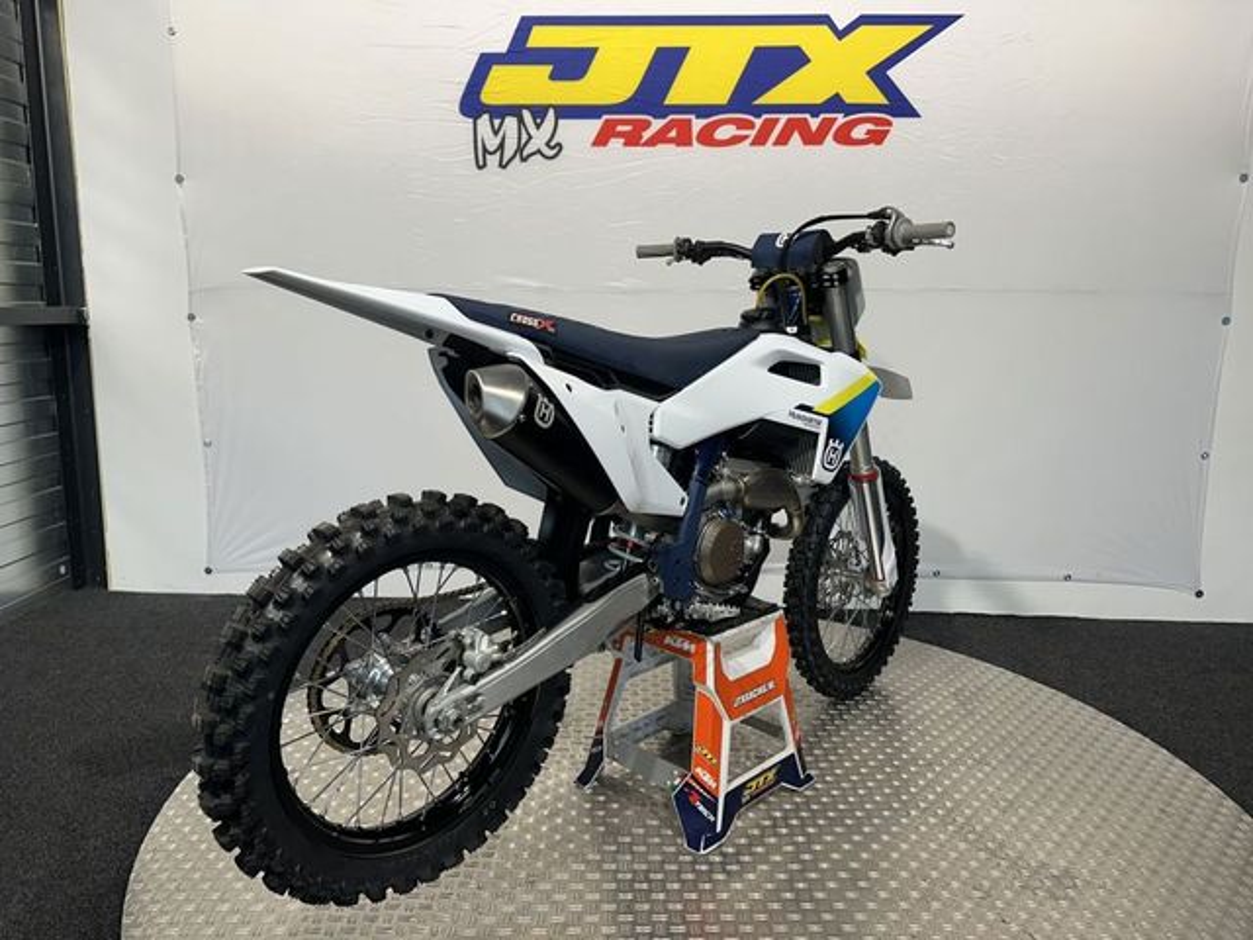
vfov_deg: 56.8
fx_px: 869
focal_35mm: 24
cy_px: 470
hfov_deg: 71.6
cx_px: 626
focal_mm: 6.86
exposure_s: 1/100
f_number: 1.78
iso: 80
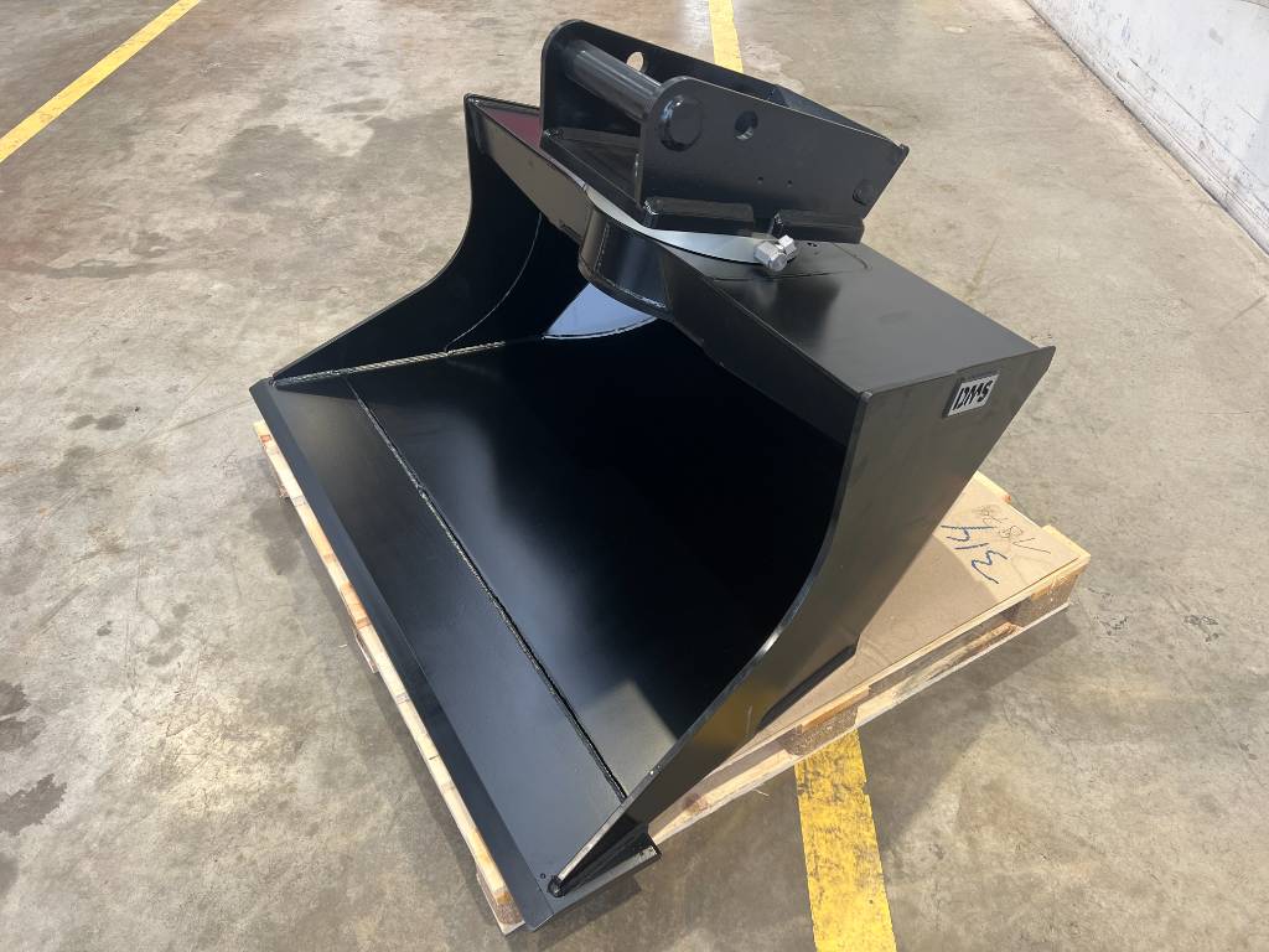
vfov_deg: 53.1
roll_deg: +0.9
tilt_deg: -41.4
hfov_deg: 67.3
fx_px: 953
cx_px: 634
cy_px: 476
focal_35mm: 26
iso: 125
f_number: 1.5
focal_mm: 5.7
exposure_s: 1/121
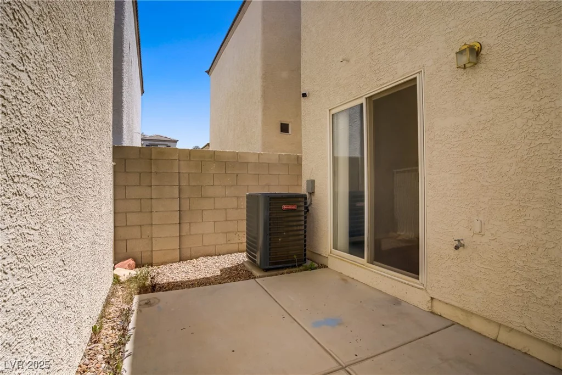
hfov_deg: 93.3
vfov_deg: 70.5
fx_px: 265
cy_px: 188
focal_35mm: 17
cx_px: 281
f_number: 8
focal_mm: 17
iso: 100
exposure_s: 1/200
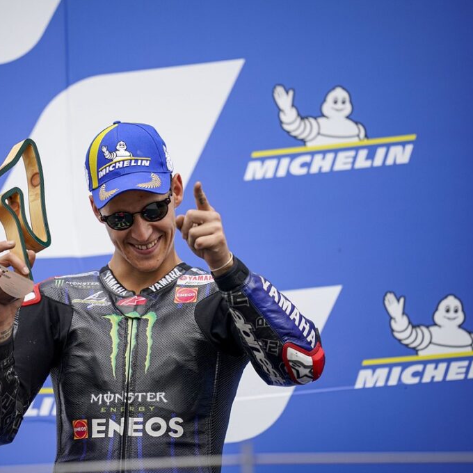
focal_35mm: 512
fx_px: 7915
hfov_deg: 3.4
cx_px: 138
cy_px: 237
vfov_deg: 3.4
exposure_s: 1/1600
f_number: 2.8
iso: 250
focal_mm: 400
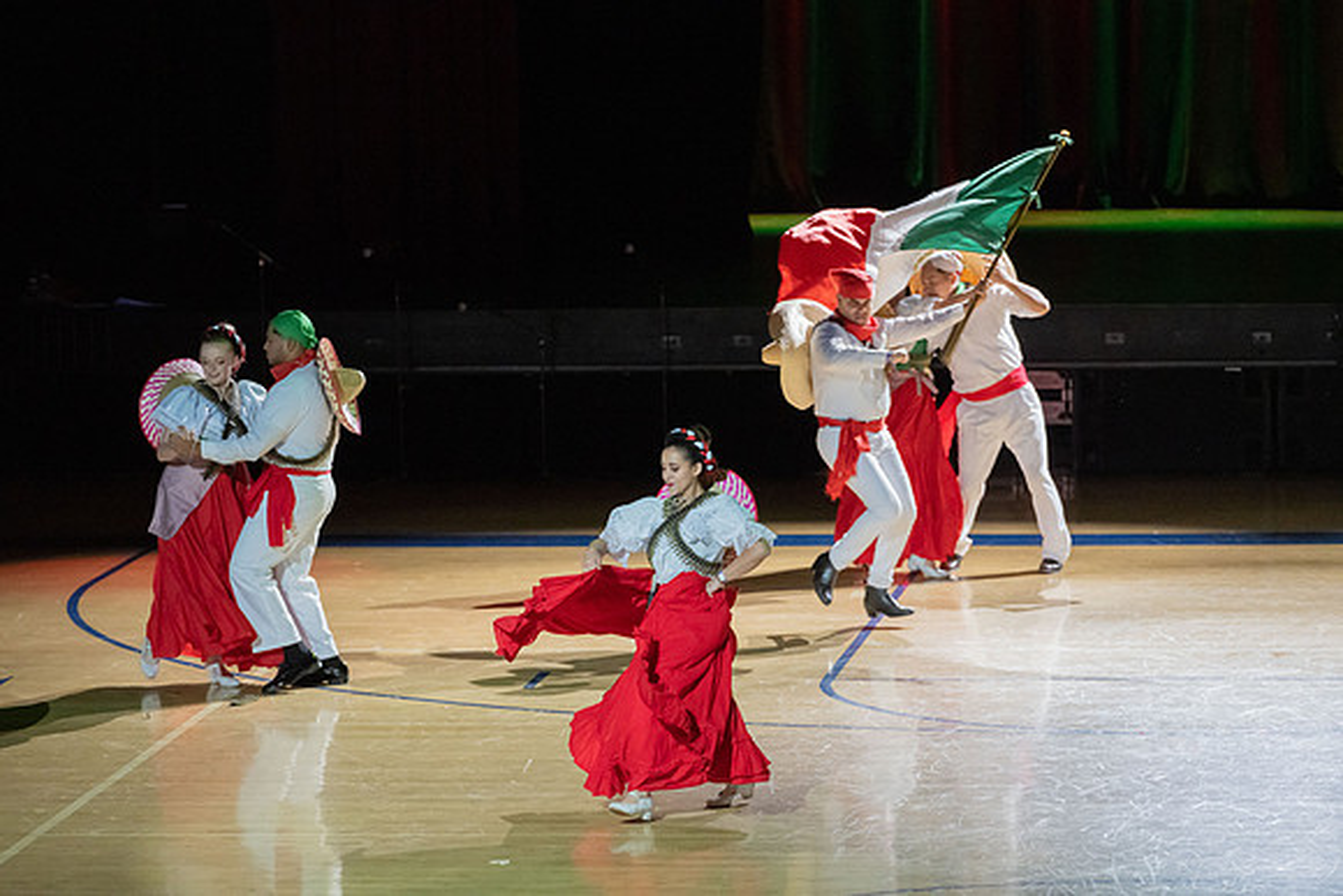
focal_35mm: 200
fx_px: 7463
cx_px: 672
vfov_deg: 6.9
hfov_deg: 10.3
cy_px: 448
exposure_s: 1/800
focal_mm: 200
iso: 5000
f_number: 3.5
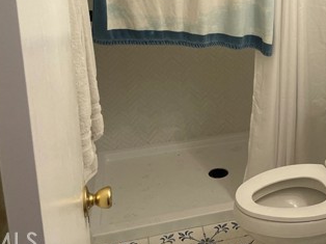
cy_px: 7
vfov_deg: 26.2
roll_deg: -0.4
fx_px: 499
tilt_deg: -14.1
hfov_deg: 34.7
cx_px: 275
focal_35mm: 53
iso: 100
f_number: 1.6
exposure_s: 1/120
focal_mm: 4.2
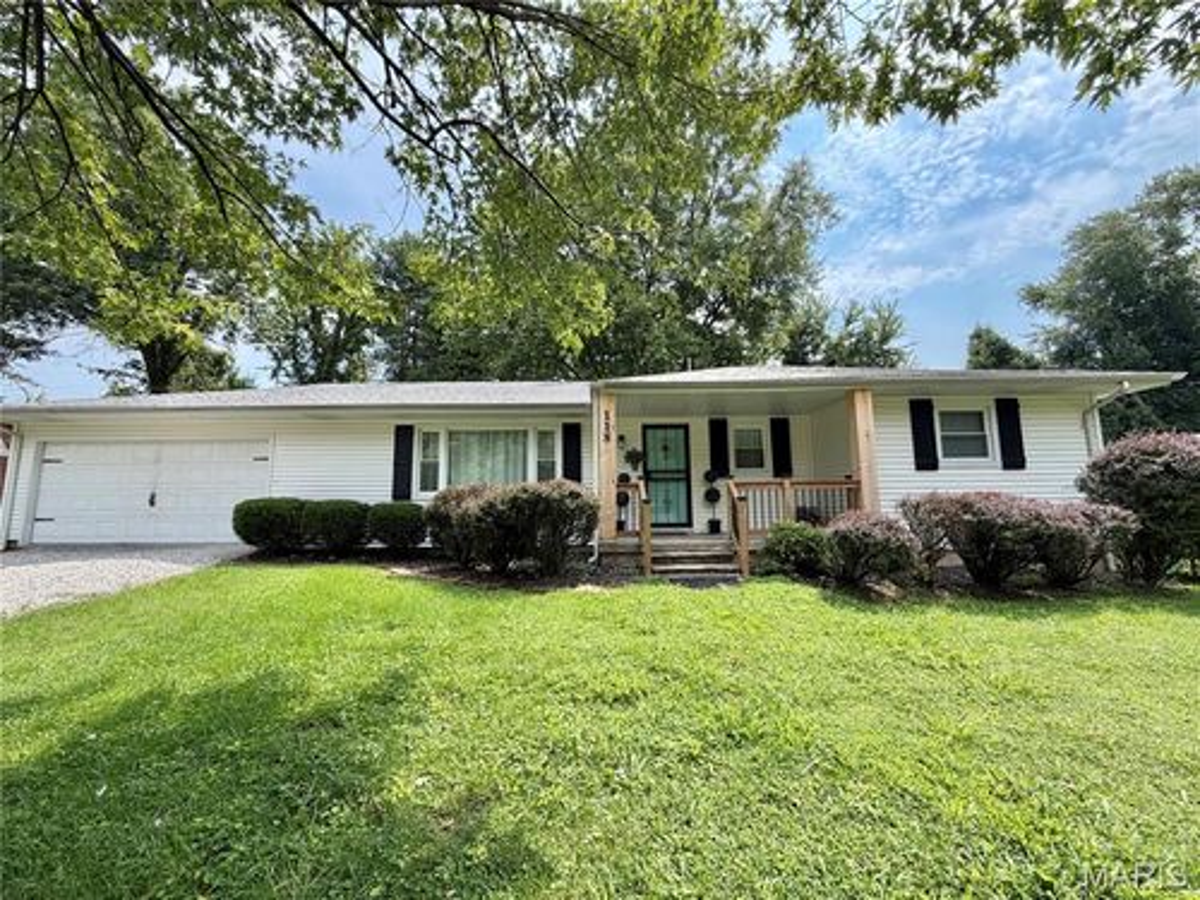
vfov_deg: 85.7
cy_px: 450
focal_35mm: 14
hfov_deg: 102.1
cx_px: 600
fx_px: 485
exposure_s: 1/770
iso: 40
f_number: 2.2
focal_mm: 2.22
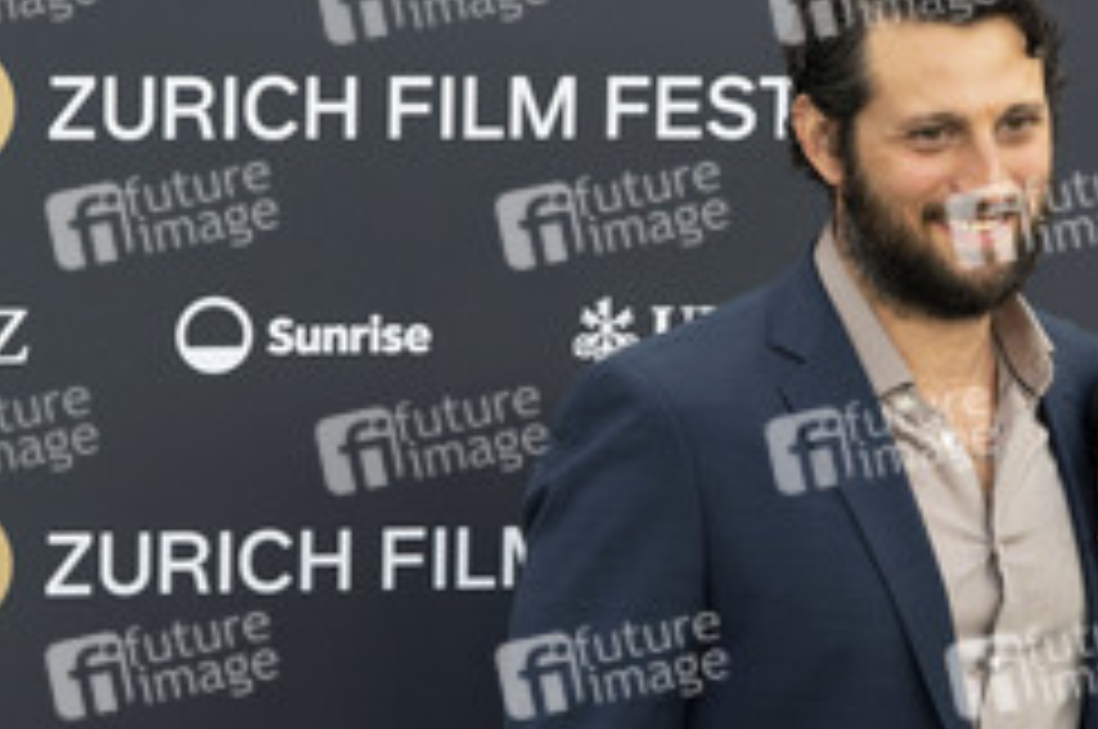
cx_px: 943
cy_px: 501
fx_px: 6731
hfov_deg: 9.3
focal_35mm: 221
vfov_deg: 6.2
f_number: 4.5
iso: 400
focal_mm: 111
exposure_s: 1/200
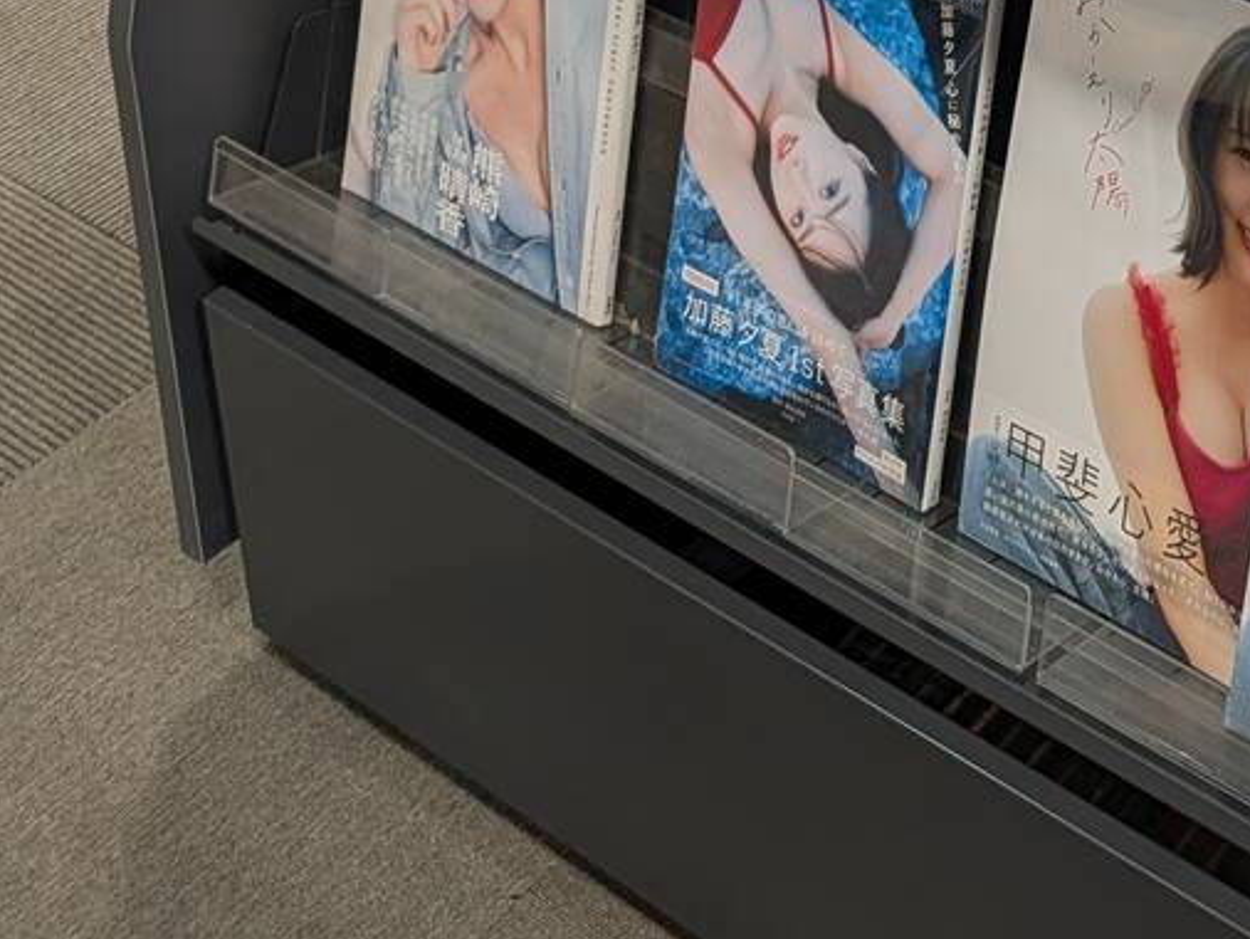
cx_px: 1404
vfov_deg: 15.3
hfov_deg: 23.9
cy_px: -976
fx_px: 2746
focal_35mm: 76
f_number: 1.68
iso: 32
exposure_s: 1/60
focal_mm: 6.9
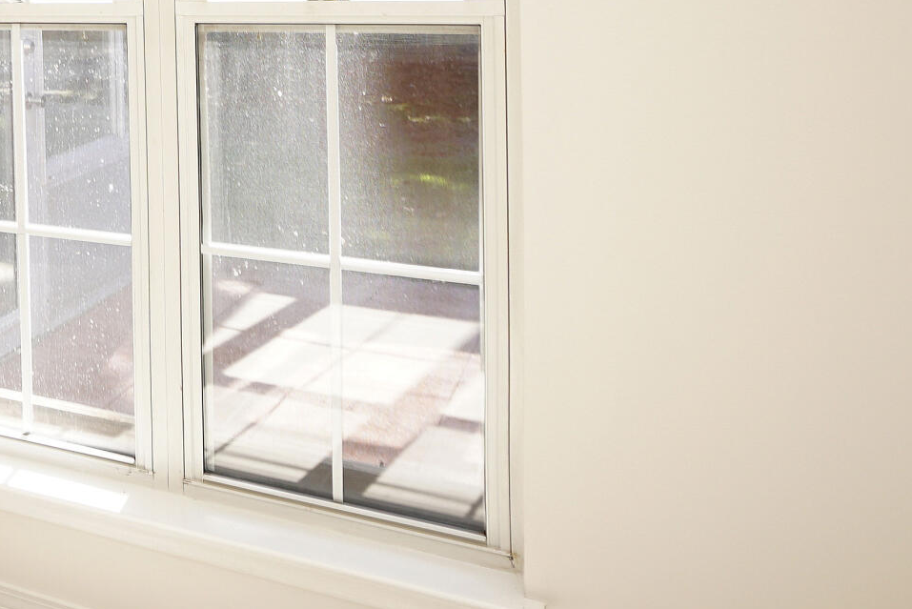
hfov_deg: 33.7
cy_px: -3
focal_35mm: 47
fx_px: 1191
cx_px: -189
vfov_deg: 27.0
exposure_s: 1/60
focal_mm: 10
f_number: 4
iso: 100
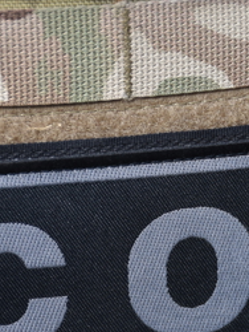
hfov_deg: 5.2
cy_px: 205
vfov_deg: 6.9
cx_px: 242
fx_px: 2729
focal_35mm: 285
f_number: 5.6
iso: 250
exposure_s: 1/500
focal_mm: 66
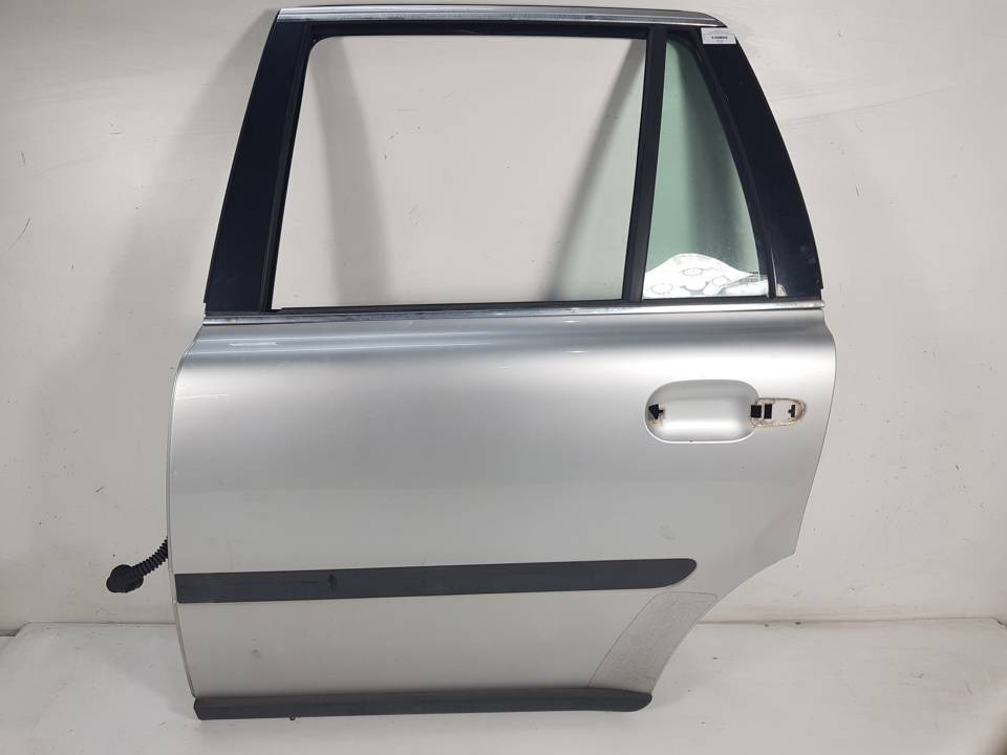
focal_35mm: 26
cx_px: 504
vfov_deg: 53.1
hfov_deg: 67.3
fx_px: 756
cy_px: 378
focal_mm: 4.2
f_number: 1.7
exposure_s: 1/126
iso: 40
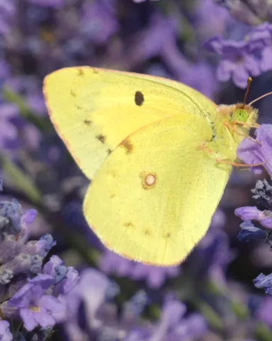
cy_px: 170
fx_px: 6374
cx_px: 182
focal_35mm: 633
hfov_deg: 2.4
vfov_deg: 3.1
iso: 80
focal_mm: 86.7
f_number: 5.6
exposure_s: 1/400
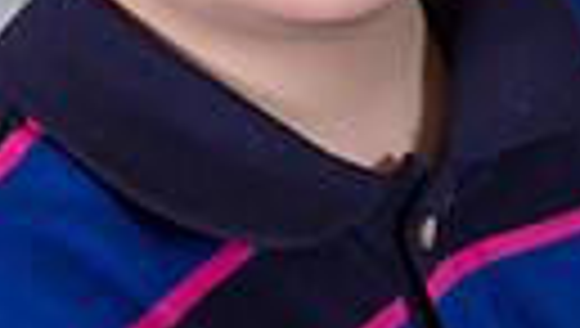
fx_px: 2249
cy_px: -130
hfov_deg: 14.7
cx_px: 310
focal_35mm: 146
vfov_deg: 8.2
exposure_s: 1/160
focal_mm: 40
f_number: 6.3
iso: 100
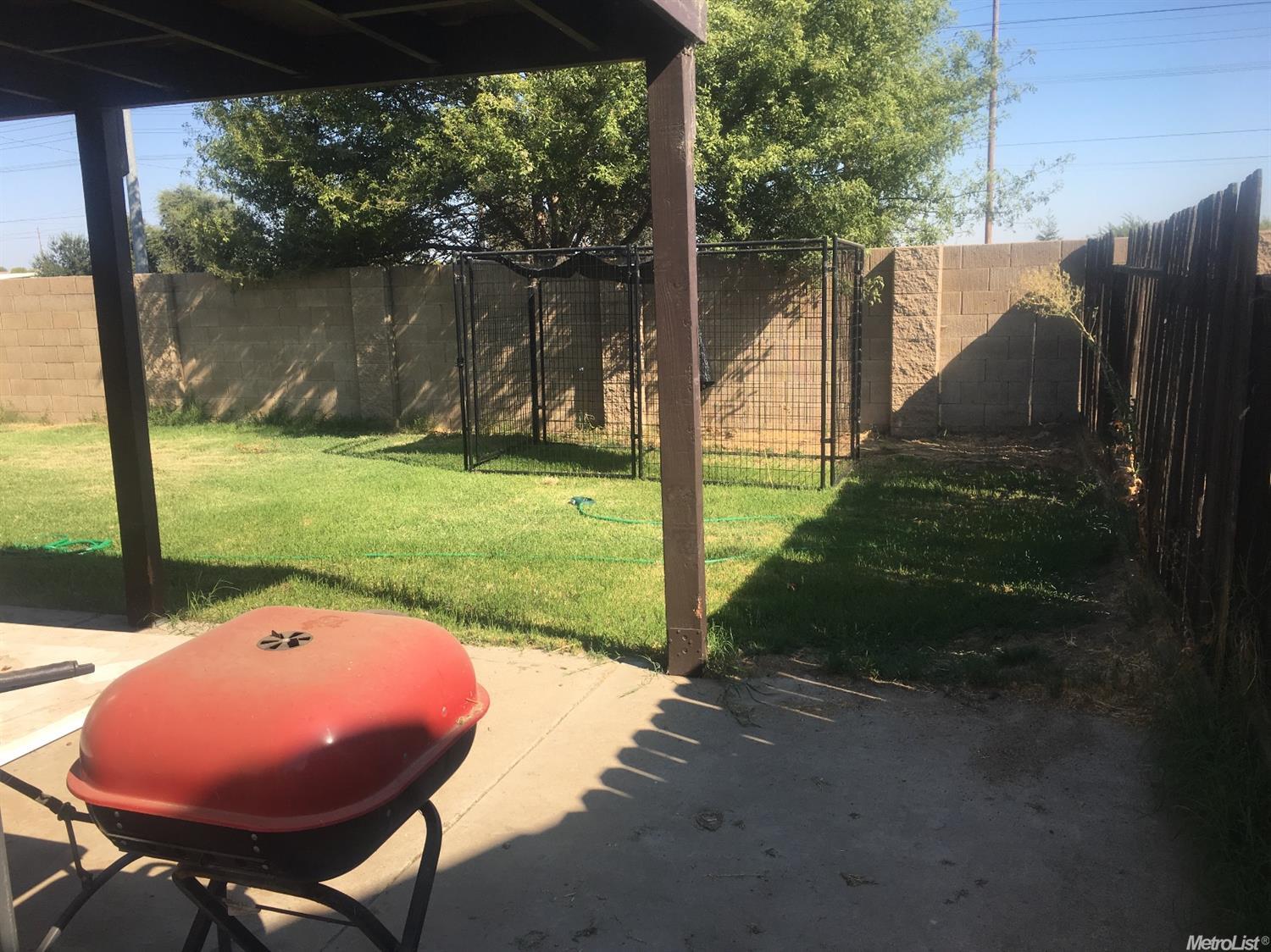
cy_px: 476
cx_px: 636
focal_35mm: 29
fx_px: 1064
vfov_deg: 48.2
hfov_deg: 61.7
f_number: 2.2
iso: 25
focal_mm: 4.15
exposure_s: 1/793
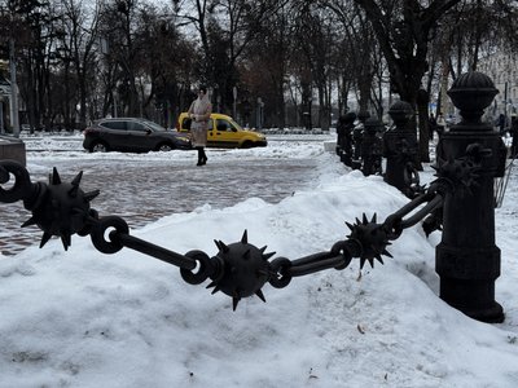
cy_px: 194
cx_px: 259
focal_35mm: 48
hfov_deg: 39.7
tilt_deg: -5.9
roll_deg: +0.9
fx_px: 718
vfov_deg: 30.3
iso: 64
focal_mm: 6.76
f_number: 1.78
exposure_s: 1/1215
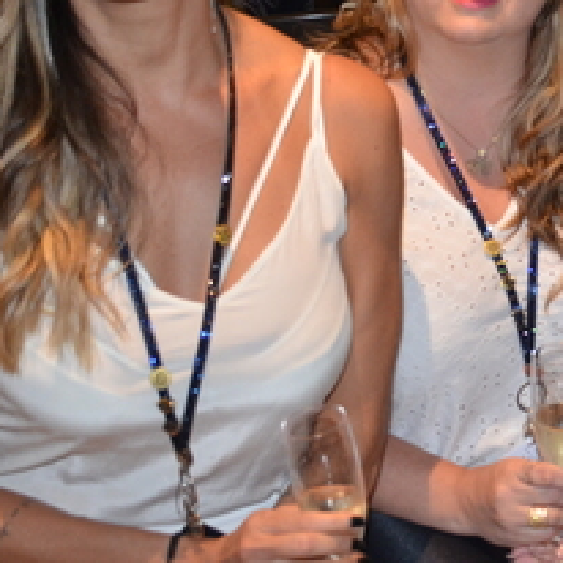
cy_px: 189
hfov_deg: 17.0
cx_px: 593
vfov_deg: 17.4
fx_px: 1830
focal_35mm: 99
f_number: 3.8
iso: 800
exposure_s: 1/60
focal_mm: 23
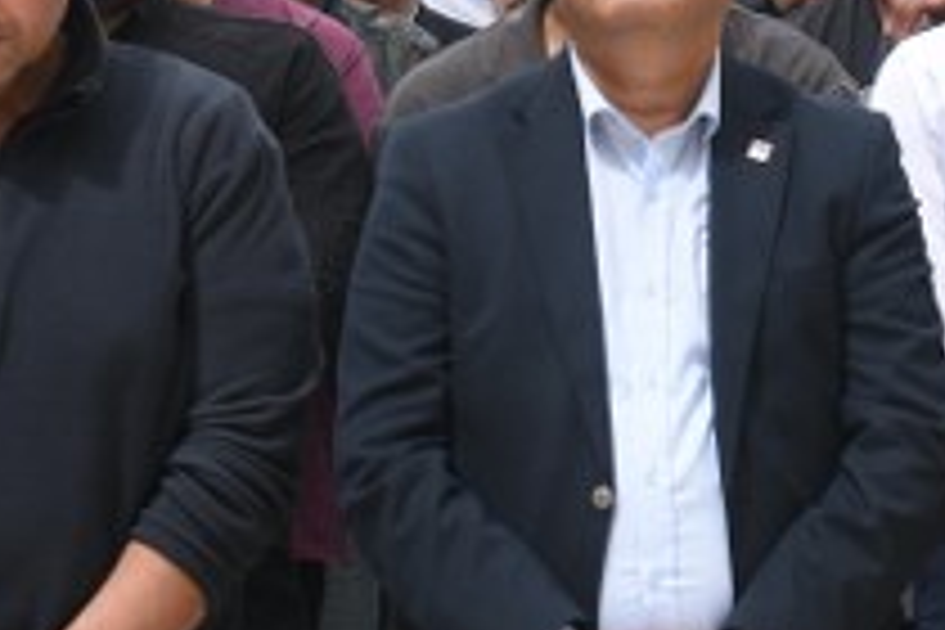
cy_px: -164
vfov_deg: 7.0
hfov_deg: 10.5
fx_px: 5092
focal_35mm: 194
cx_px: 936
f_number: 8
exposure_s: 1/250
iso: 100
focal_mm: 34
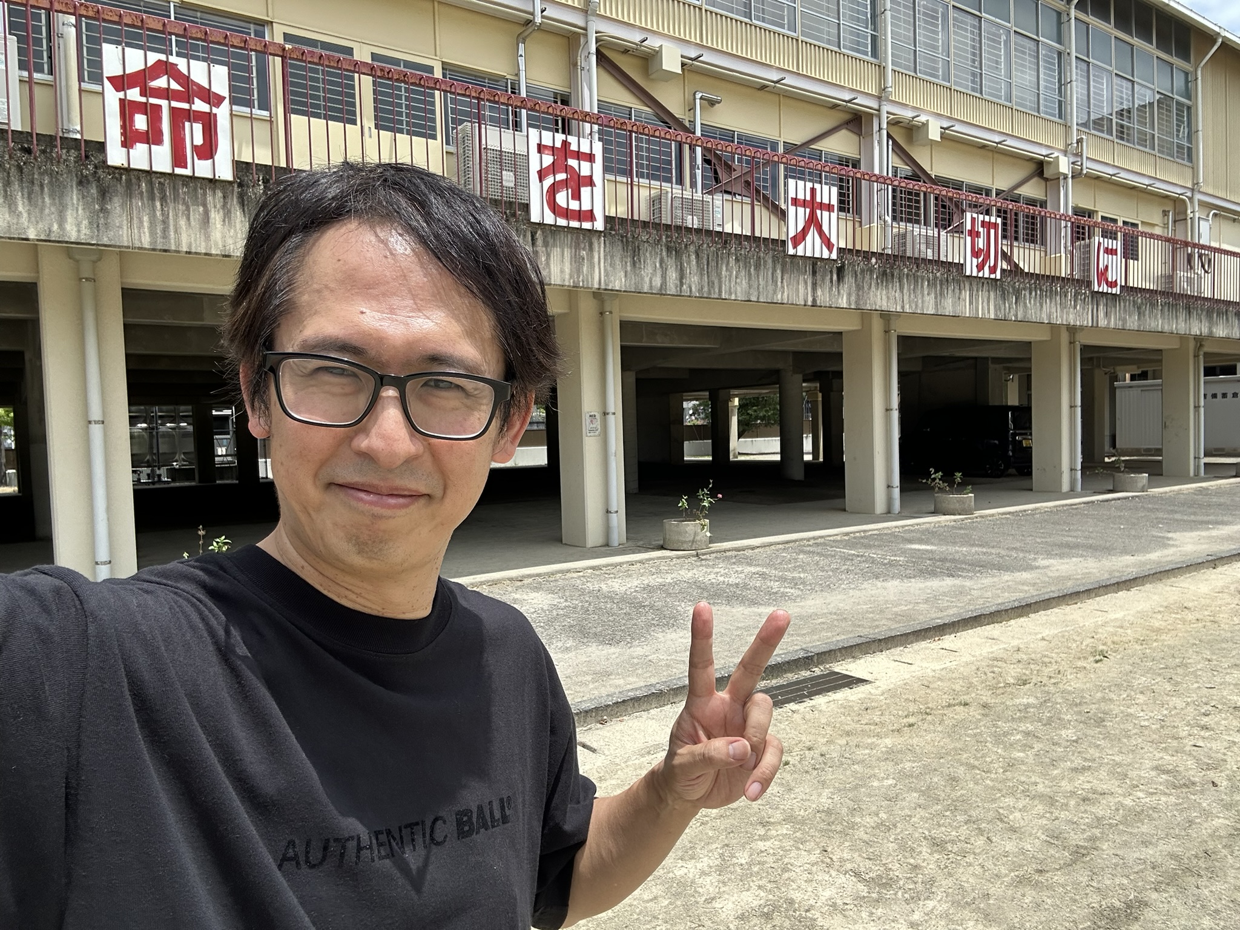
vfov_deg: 58.9
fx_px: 824
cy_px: 465
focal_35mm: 23
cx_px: 620
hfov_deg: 73.9
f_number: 1.9
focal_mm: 2.69
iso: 25
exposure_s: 1/1255
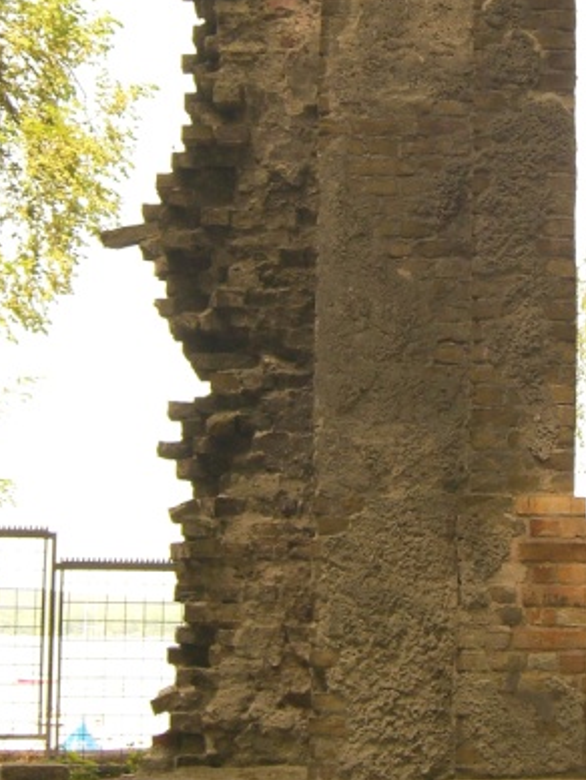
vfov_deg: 19.5
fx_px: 2256
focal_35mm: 100
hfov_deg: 14.7
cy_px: 186
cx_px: 522
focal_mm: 7.9
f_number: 4
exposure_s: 1/250
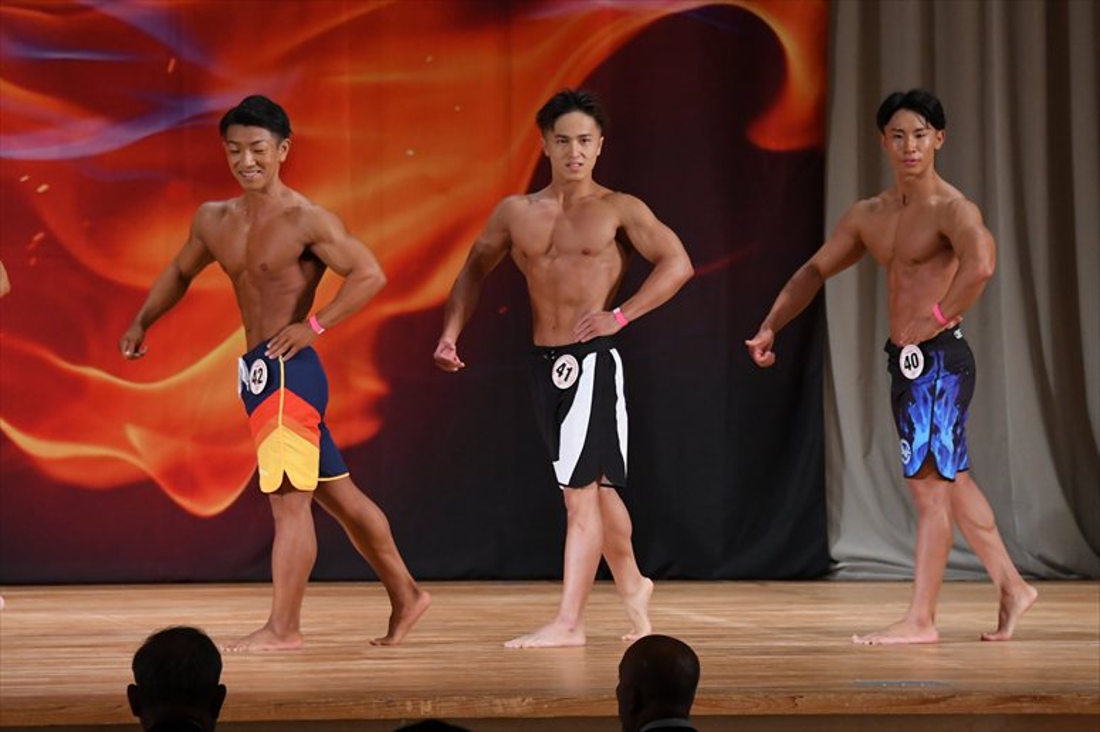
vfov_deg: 6.1
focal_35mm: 225
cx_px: 550
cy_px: 366
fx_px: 6872
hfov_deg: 9.2
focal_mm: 150
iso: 3200
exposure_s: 1/400
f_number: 5.6
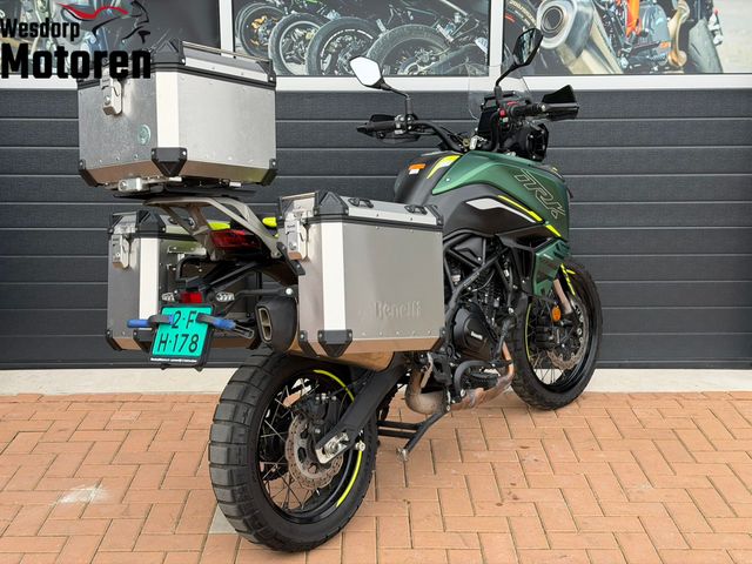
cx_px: 376
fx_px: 1043
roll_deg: +0.7
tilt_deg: -11.4
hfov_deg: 39.7
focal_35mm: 48
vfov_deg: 30.3
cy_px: 282
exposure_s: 1/687
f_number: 1.78
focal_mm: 6.76
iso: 80
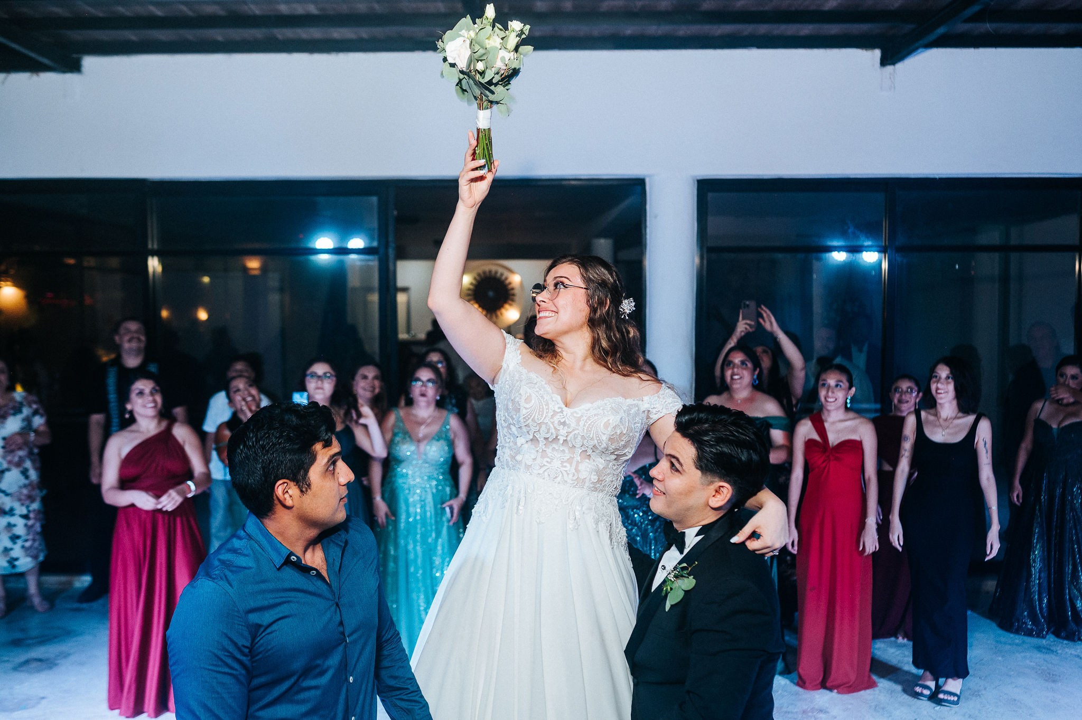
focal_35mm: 35
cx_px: 541
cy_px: 360
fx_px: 1060
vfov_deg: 37.6
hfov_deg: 54.1
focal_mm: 35
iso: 1250
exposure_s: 1/200
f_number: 2.8
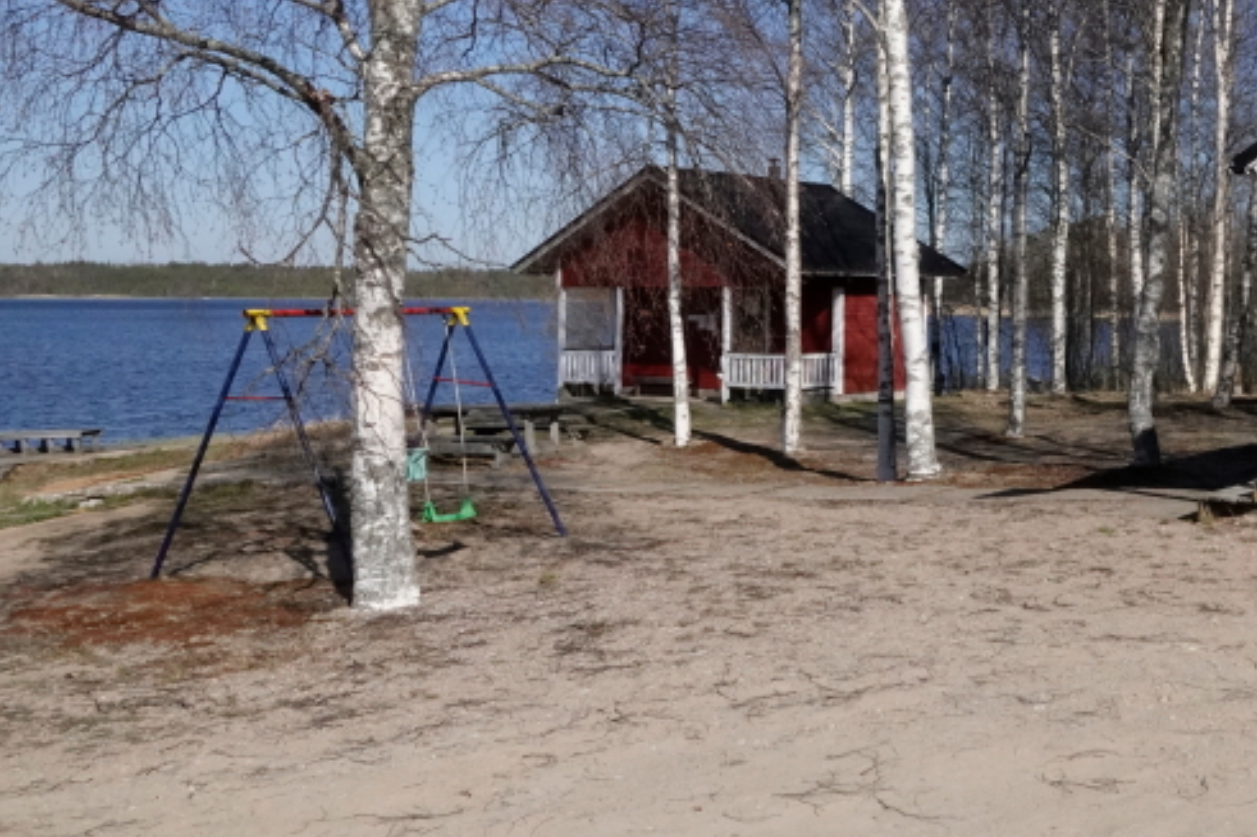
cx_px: 1085
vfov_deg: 30.4
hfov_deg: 41.6
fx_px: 1536
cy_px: 310
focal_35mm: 44
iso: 1250
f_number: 11
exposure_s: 1/2000
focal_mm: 8.8
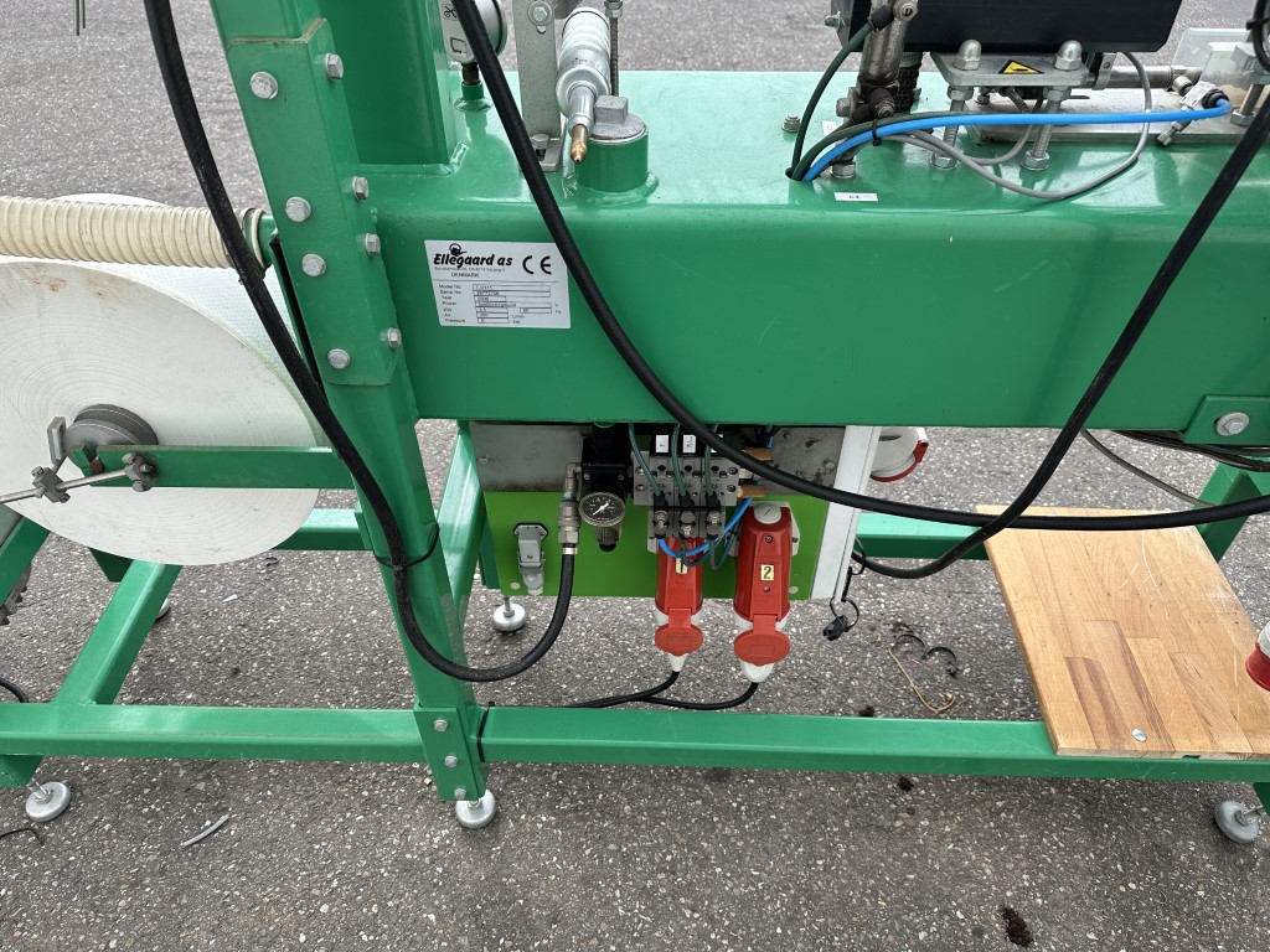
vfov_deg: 56.8
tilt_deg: -42.2
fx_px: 881
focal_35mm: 24
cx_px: 635
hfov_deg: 71.6
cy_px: 476
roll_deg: +1.4
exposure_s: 1/910
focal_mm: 6.86
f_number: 1.78
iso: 80
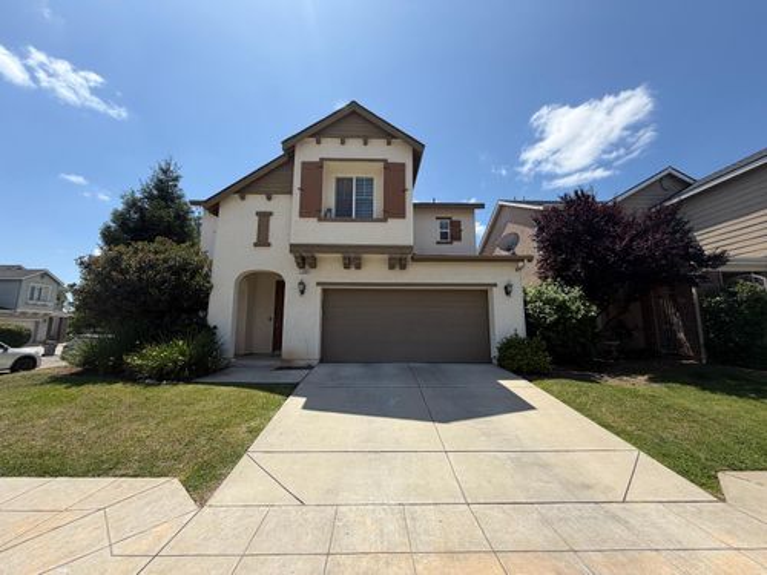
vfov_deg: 85.7
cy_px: 288
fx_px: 310
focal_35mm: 14
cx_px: 384
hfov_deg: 102.1
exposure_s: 1/1050
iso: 20
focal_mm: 2.22
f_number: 2.2
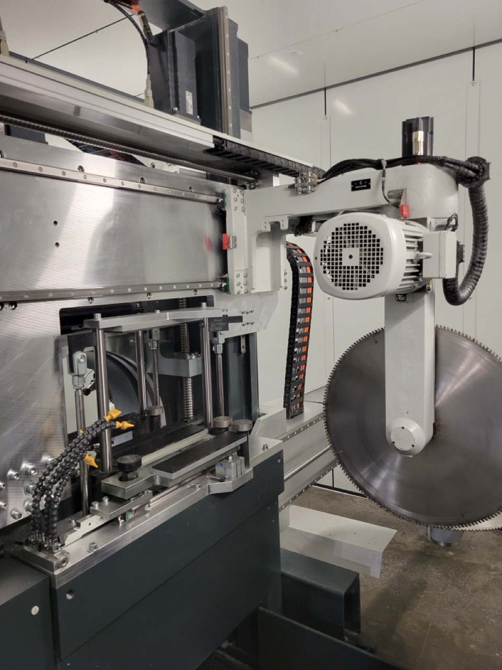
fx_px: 503
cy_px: 335
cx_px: 251
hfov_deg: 53.1
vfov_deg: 67.3
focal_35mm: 26
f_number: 1.8
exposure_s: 1/40
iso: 250
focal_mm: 5.4
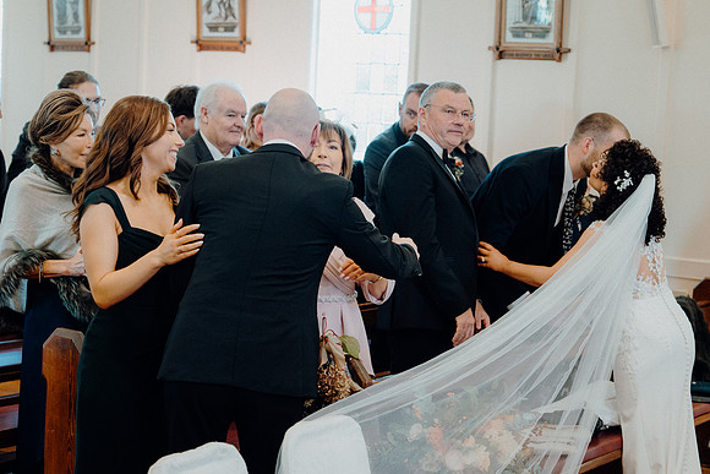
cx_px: 355
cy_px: 237
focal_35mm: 70
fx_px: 1381
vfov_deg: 19.5
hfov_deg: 28.8
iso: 2000
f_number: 3.5
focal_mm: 70
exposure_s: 1/160
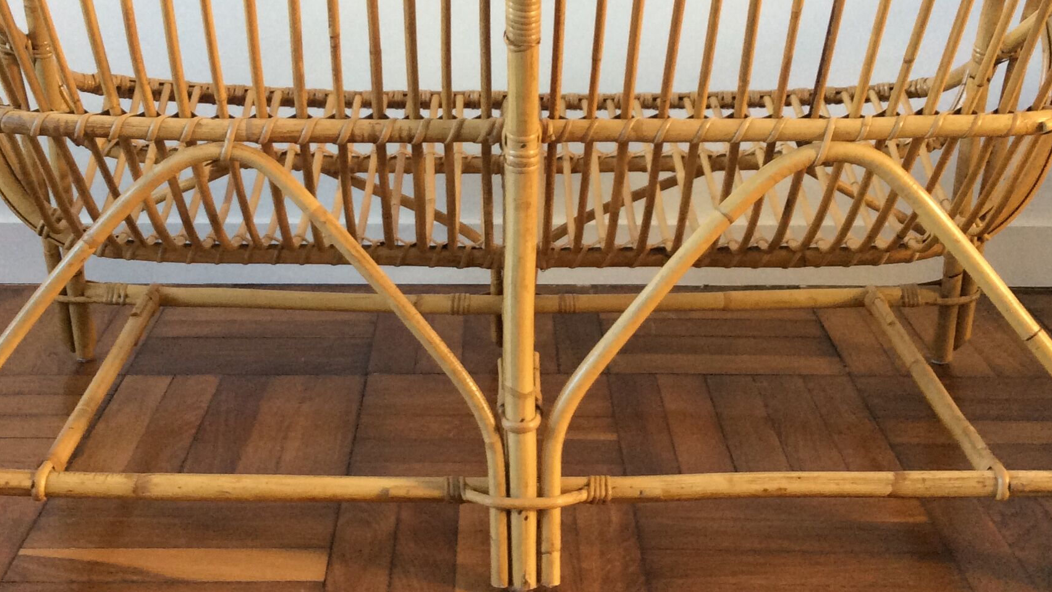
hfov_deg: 39.1
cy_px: 242
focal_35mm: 53
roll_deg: -1.1
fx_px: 1479
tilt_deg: -17.7
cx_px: 483
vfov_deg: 22.6
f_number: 2.4
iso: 64
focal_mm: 3.3
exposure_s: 1/25
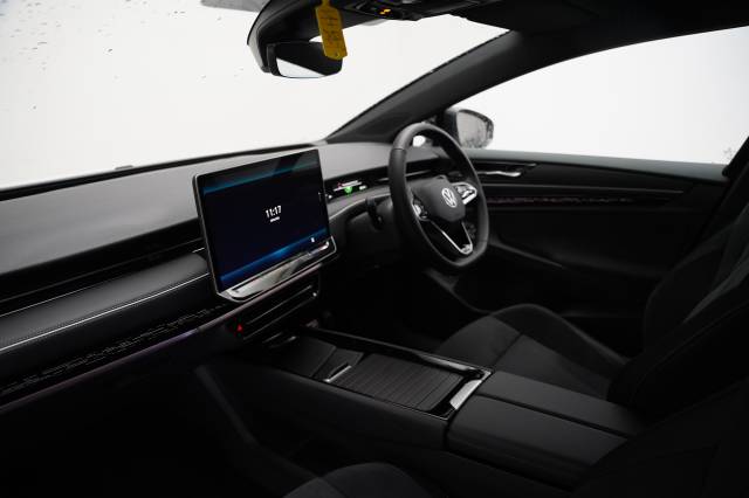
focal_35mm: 24
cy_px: 249
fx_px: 499
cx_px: 374
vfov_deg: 53.1
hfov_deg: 73.8
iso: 2000
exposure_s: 1/160
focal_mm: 24
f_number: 2.8
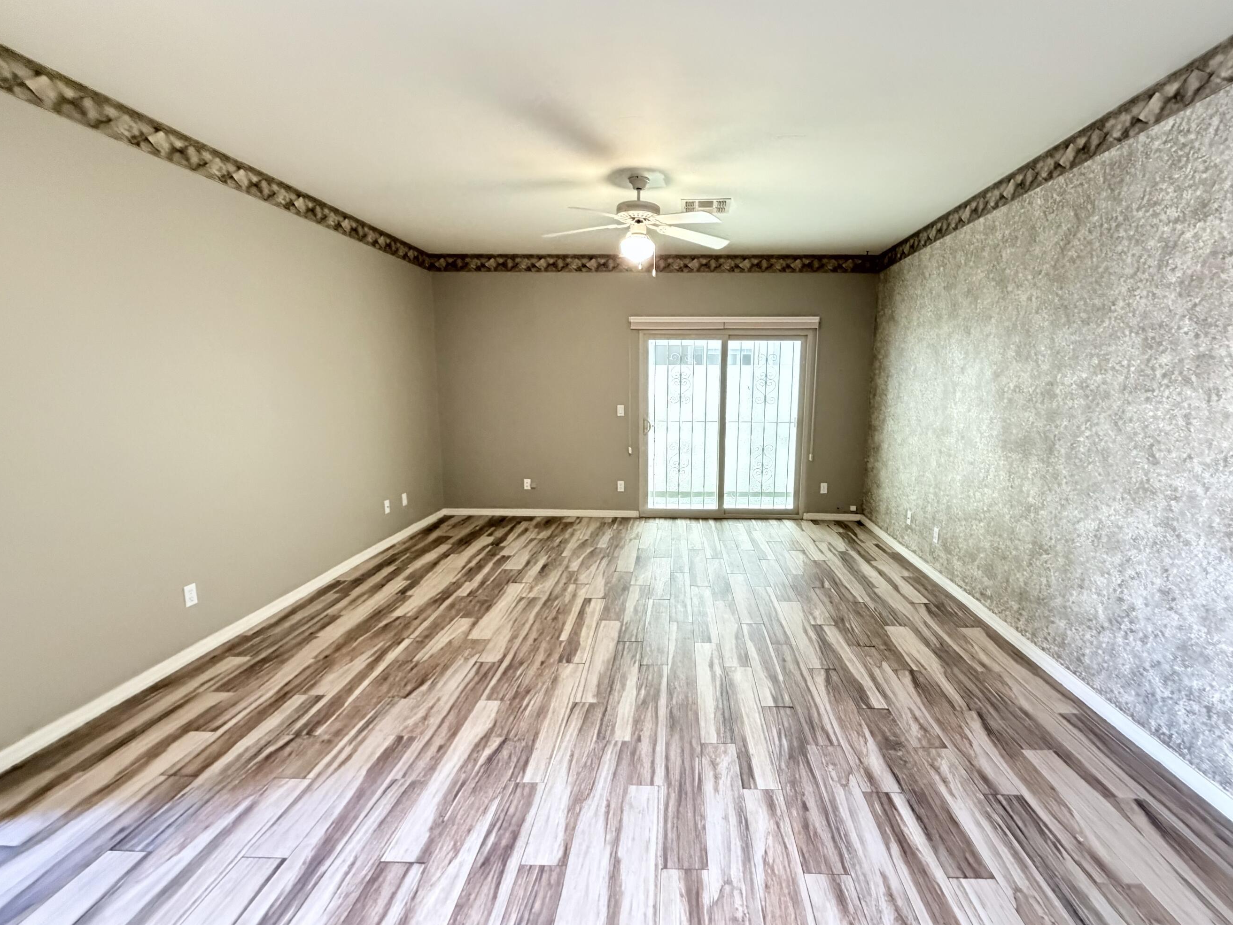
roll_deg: -0.3
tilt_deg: -10.3
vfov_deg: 78.1
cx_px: 669
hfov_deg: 94.3
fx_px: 570
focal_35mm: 16
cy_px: 474
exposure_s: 1/60
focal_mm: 2.22
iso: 1000
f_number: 2.2
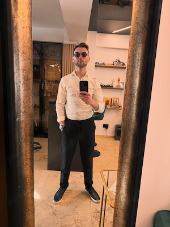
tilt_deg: -10.1
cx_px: 85
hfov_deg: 56.8
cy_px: 114
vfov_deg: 71.6
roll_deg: -2.7
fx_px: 157
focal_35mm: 24
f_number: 1.78
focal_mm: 6.76
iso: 320
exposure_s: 1/52
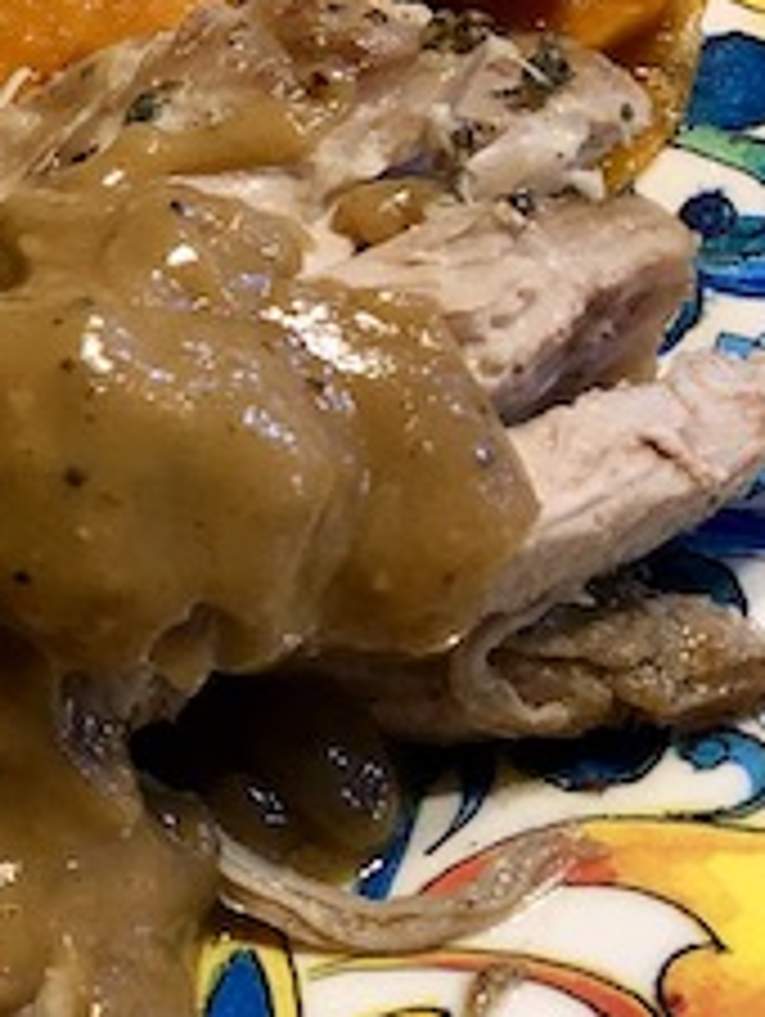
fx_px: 2912
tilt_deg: -54.0
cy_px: 338
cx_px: -513
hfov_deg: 13.7
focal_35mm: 99
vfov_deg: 19.7
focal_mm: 4
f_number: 1.8
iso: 64
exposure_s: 1/15
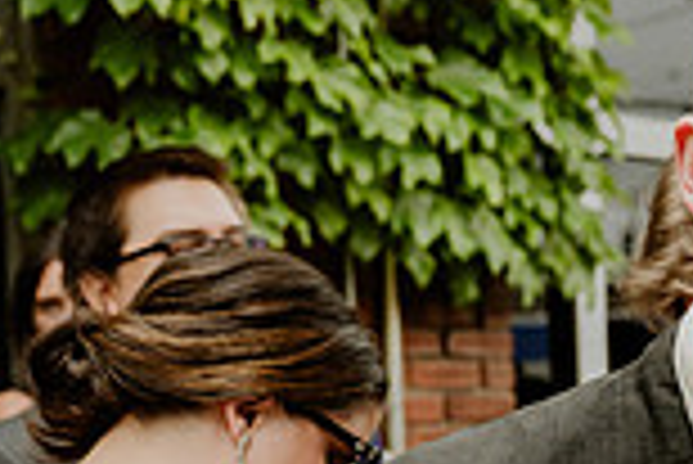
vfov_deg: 10.4
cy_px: 540
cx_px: 1054
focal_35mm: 130
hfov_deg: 14.6
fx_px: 2505
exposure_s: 1/200
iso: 200
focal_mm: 33
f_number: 3.5
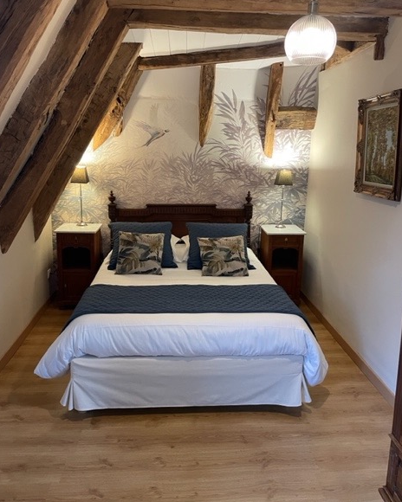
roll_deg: -0.9
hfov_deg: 51.5
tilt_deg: -10.5
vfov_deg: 62.2
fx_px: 416
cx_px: 199
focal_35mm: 28
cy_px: 235
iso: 250
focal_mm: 4.2
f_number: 1.6
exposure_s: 1/50
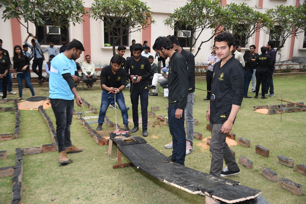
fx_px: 289
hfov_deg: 55.8
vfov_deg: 38.9
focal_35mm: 34
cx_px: 153
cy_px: 102
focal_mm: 34
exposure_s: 1/125
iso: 1600
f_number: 4.5
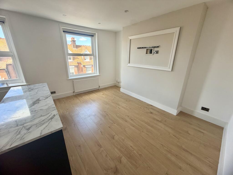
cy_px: 88
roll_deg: -0.6
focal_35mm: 14
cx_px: 116
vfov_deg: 85.7
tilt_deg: -18.2
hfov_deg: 102.1
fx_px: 94
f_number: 2.2
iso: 100
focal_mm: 2.22
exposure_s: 1/121
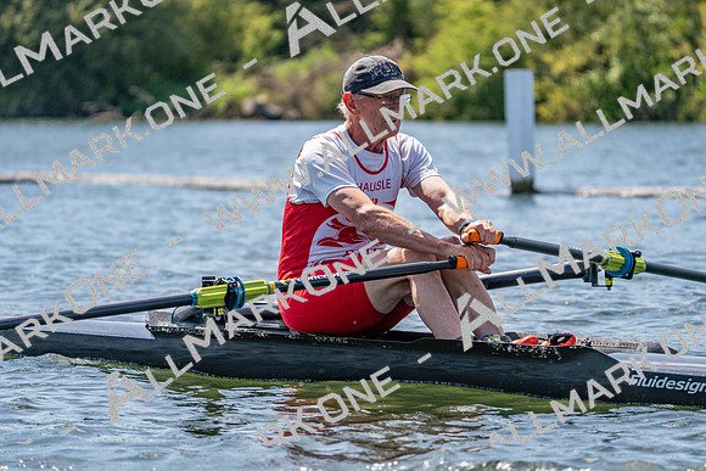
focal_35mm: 202
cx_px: 353
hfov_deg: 10.2
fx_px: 3962
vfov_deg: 6.8
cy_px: 236
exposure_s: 1/2000
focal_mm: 202
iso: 320
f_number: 5.6
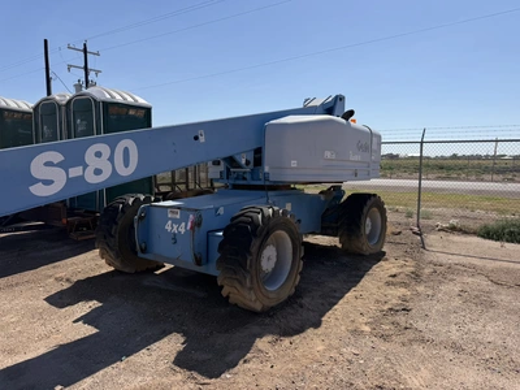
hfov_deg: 71.6
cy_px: 195
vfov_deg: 56.8
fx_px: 361
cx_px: 260
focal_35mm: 24
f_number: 1.78
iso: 80
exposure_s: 1/7353
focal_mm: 6.76
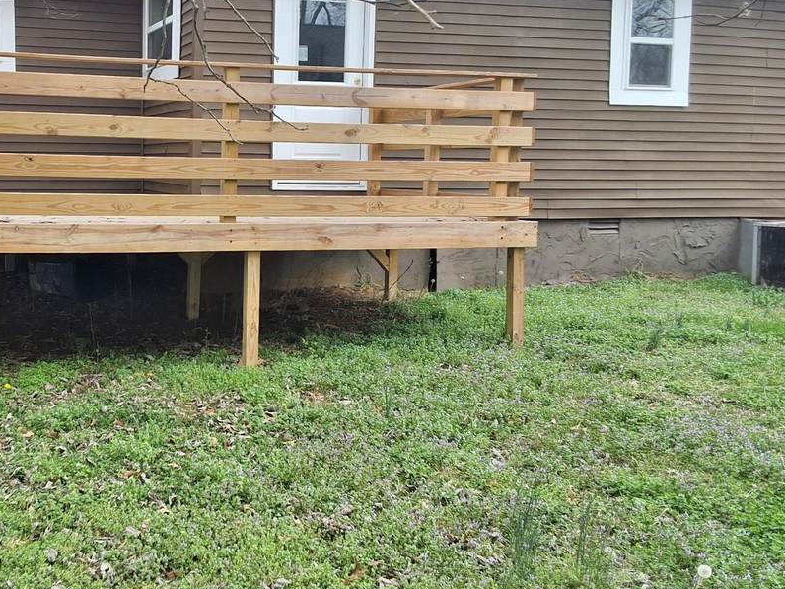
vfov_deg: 32.1
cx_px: 200
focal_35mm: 45
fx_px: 1020
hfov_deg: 40.9
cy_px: 249
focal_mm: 2.91
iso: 32
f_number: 1.9
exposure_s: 1/965
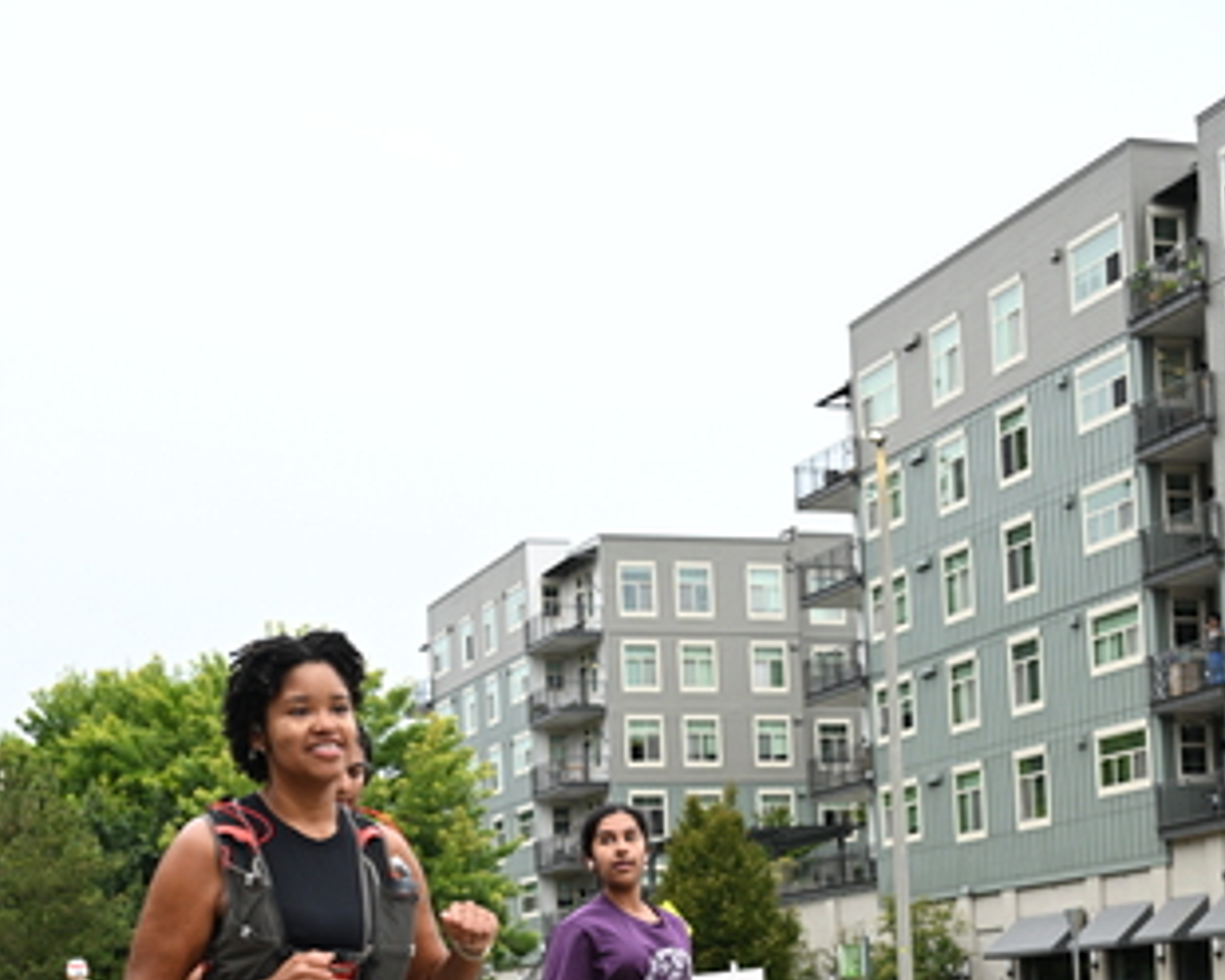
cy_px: 956
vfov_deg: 22.7
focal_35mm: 65
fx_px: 2357
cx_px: 543
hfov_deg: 29.1
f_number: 4
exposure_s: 1/800
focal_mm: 39
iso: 1600
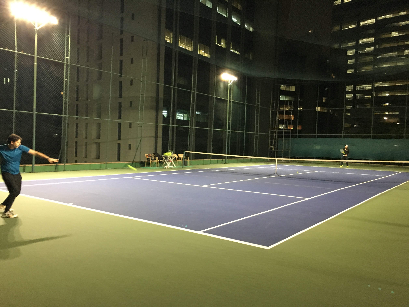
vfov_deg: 48.2
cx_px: 204
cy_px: 154
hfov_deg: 61.7
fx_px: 343
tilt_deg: -1.5
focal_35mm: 29
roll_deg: -1.8
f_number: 2.2
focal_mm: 4.15
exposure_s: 1/15
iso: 200
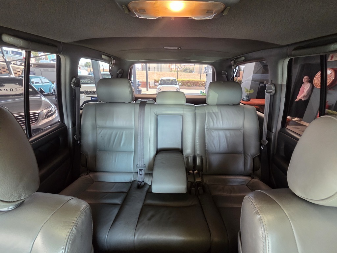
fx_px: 127
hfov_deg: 106.2
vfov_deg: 89.9
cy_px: 126
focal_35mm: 13
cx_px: 168
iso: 500
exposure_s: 1/50
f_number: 2.2
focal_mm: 2.2
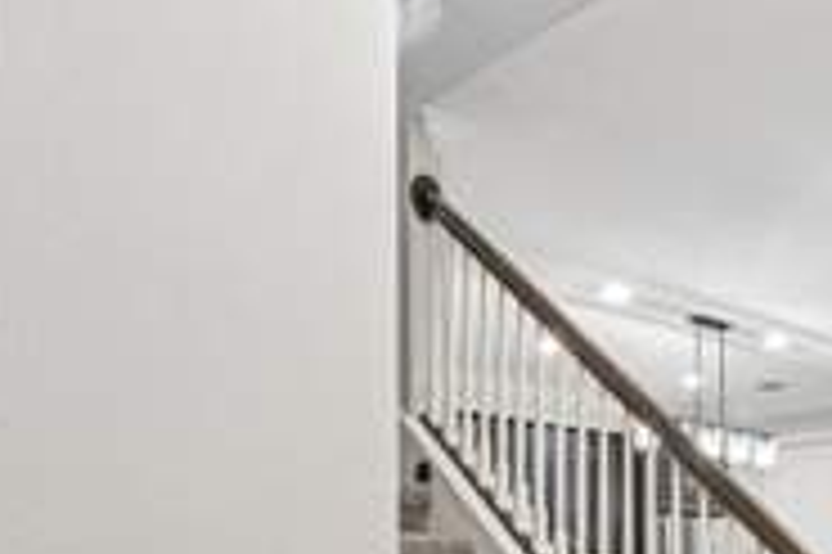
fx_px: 901
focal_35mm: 39
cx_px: 836
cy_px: 570
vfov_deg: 31.3
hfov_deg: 42.6
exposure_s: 1.3
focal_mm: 10
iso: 100
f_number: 7.1
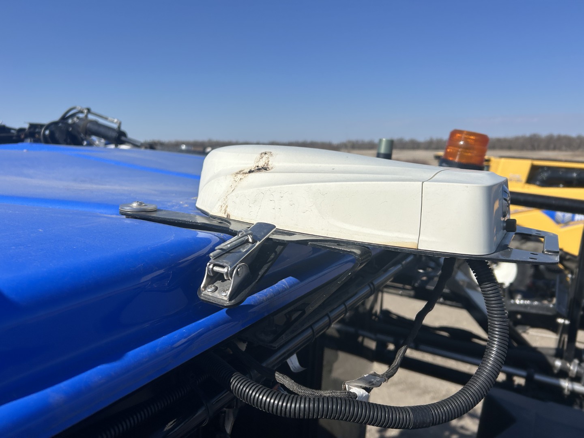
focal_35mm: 26
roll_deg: +1.9
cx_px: 292
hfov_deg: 67.3
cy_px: 219
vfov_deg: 53.1
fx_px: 439
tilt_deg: -9.8
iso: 50
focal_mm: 5.7
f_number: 1.5
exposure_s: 1/8696
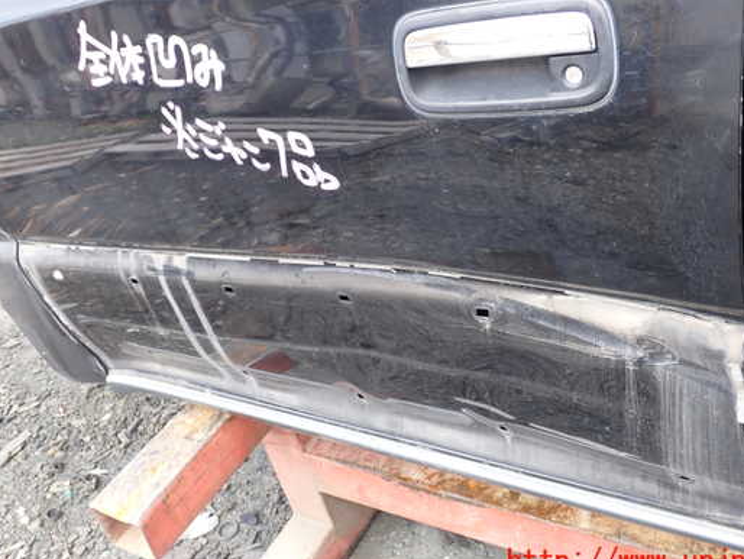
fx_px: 753
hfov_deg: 52.6
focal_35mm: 35
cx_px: 400
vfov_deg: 40.7
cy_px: 255
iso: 100
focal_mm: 5.4
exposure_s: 1/80
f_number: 3.2
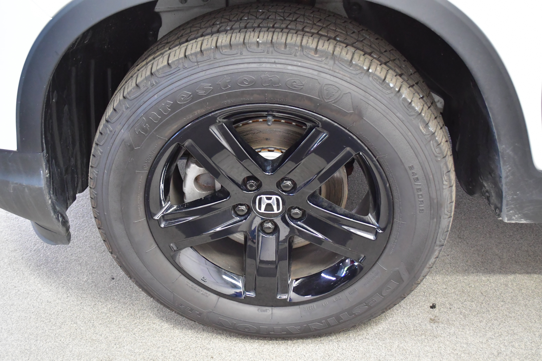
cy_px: 180
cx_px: 271
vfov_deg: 28.1
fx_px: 723
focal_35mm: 48
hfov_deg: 41.1
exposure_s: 1/40
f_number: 4.8
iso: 4000
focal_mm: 32
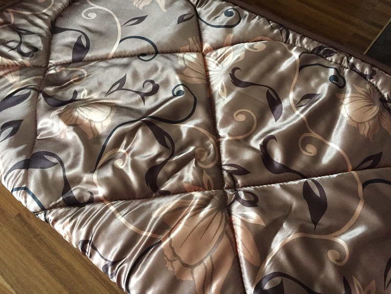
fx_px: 328
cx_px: 196
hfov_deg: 61.7
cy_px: 147
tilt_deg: -59.5
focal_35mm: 29
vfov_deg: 48.2
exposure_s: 1/25
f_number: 2.2
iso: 250
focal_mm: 4.15
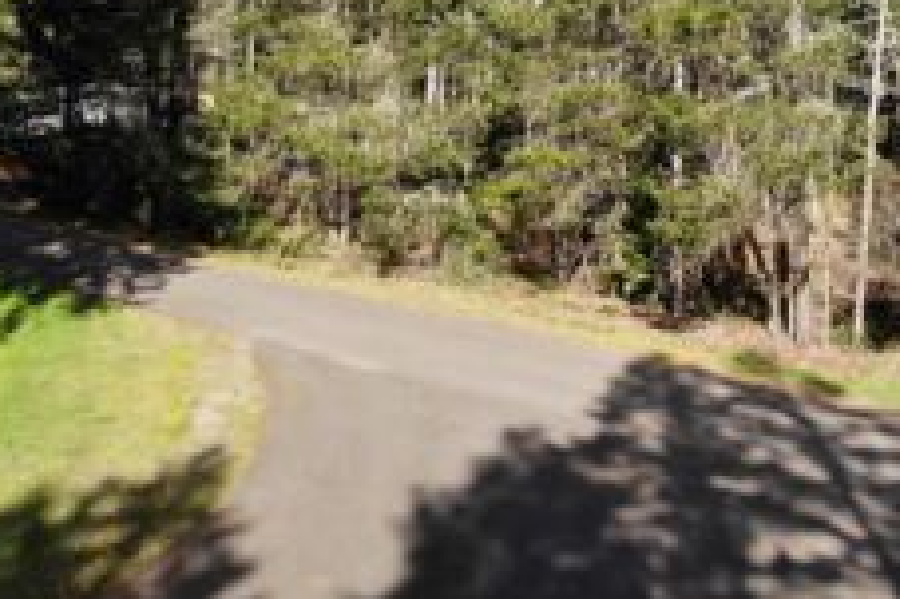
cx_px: 519
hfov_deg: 44.4
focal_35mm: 44
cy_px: 24
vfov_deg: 28.9
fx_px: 1099
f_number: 2.8
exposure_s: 1/364
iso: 100
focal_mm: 4.5
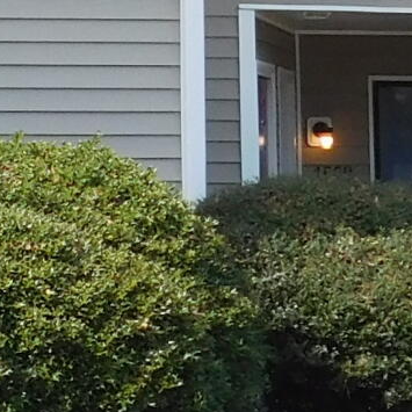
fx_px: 3016
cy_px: -50
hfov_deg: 7.3
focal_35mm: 224
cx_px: -572
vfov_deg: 7.8
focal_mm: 5.3
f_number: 3.2
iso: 125
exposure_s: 1/640
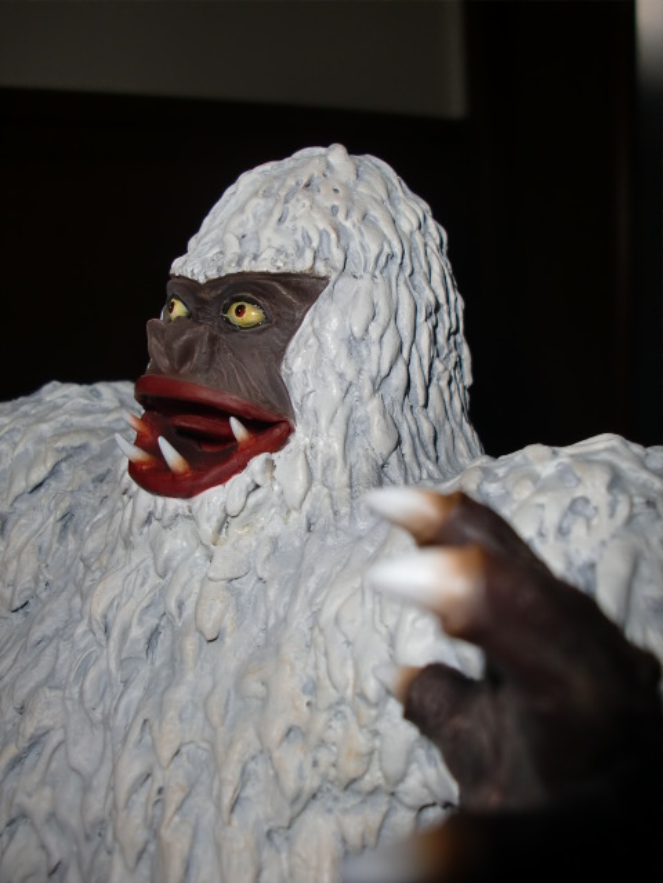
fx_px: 919
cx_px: 332
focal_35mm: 36
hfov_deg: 39.7
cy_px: 442
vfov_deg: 51.4
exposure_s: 1/30
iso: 64
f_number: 7.9
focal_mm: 6.3
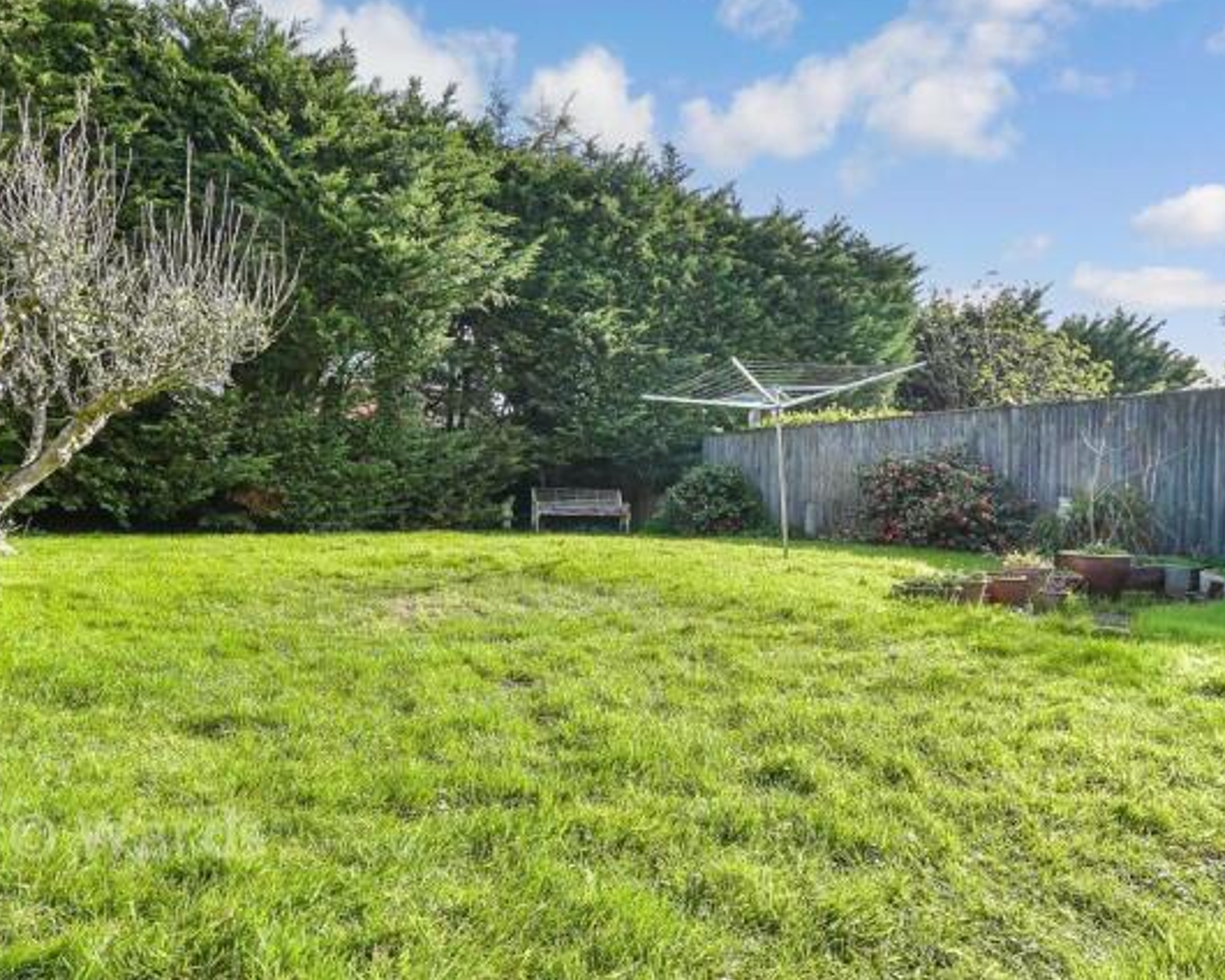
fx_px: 1051
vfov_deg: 50.0
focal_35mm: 29
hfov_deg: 60.0
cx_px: 500
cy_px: 489
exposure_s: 1/100
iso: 160
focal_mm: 17
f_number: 8
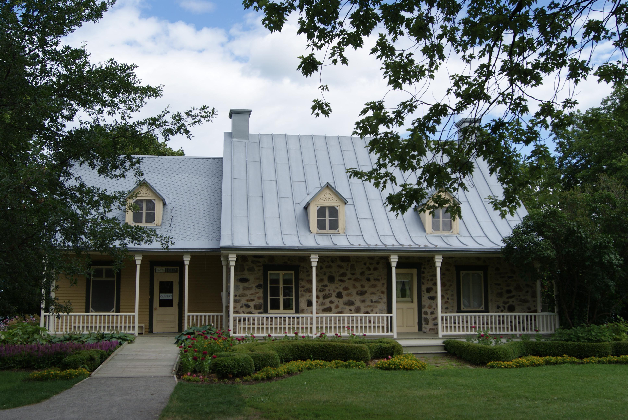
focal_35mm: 39
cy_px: 210
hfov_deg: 49.5
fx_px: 681
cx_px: 314
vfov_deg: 34.3
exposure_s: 1/250
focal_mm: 26
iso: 100
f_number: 6.3
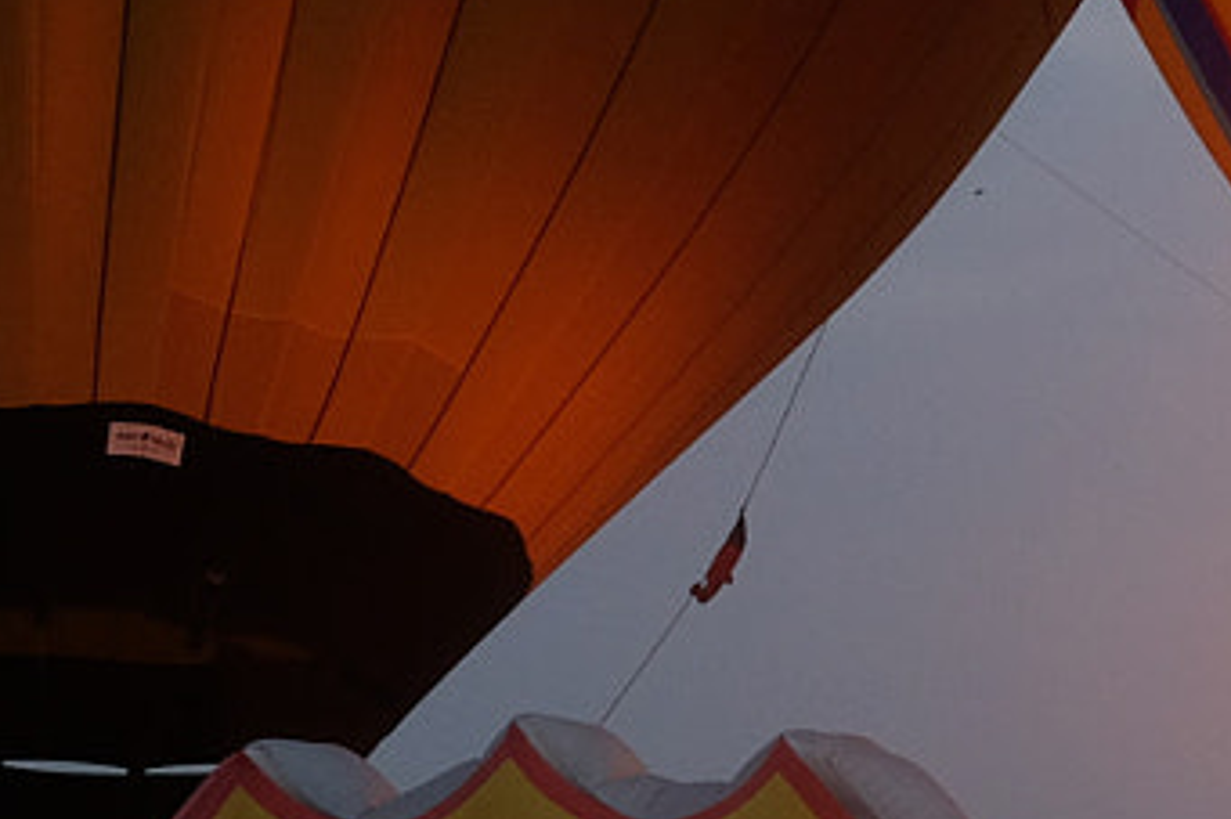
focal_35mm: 164
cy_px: -379
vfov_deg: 8.2
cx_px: 1415
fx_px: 5605
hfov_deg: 12.3
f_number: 4.2
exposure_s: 1/180
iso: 800
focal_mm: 23.2
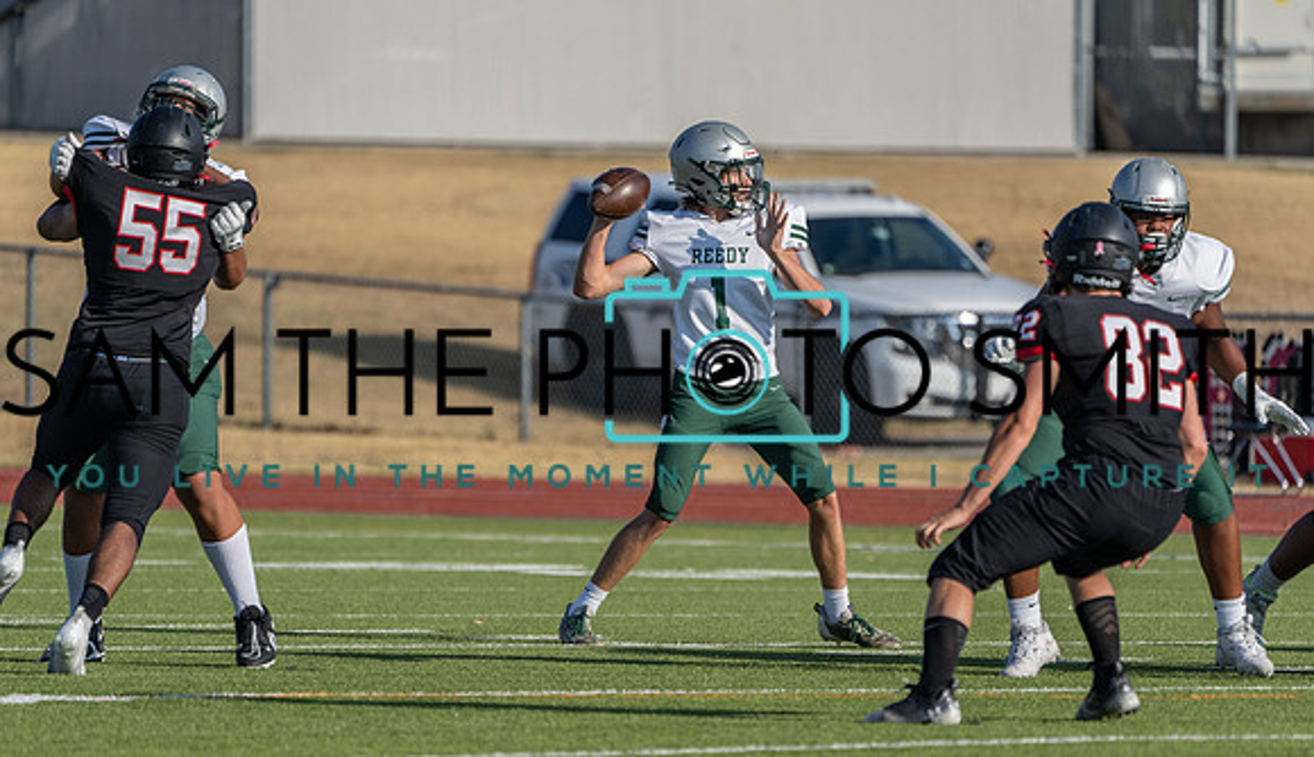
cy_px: 438
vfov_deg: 2.9
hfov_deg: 5.0
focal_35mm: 433
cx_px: 657
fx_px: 15165
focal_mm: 400
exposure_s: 1/1250
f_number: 5.6
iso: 160
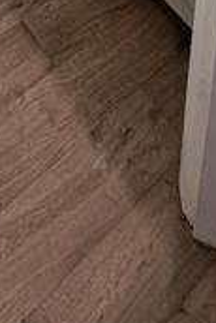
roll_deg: +0.3
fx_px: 584
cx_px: 60
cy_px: -370
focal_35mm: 65
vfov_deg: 17.5
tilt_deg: -19.1
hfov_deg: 20.8
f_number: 2.2
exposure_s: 1/121
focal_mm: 2.22
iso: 250
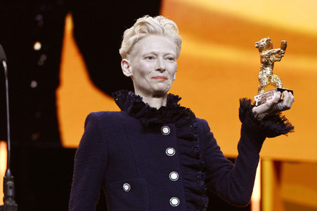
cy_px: 106
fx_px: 1760
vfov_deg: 6.9
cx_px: 158
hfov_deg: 10.3
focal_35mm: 200
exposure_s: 1/250
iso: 6400
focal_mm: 200
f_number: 5
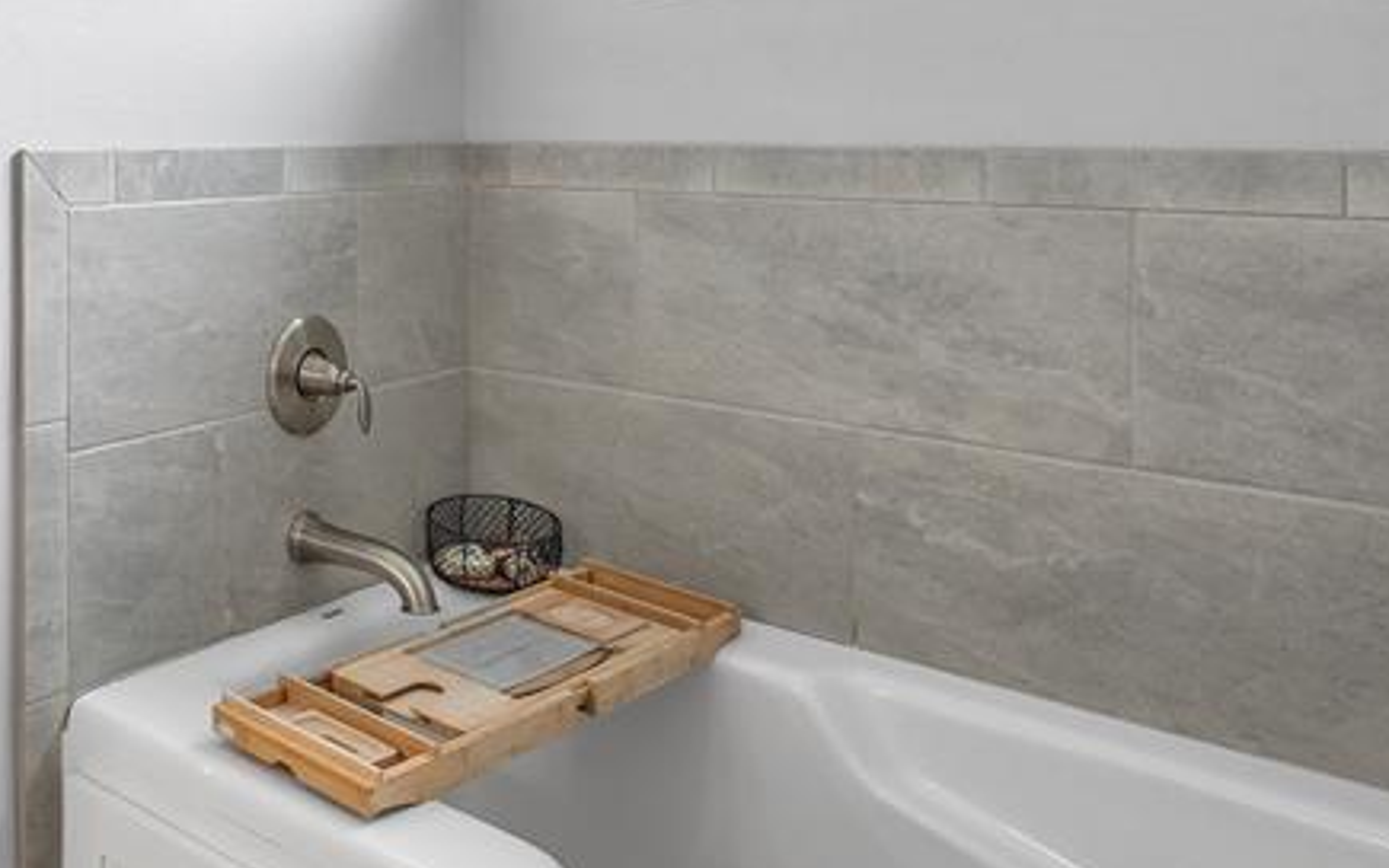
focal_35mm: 36
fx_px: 1363
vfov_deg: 34.1
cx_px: 102
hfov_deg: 47.6
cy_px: 156
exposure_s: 1/25
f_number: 8
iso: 800
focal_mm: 15
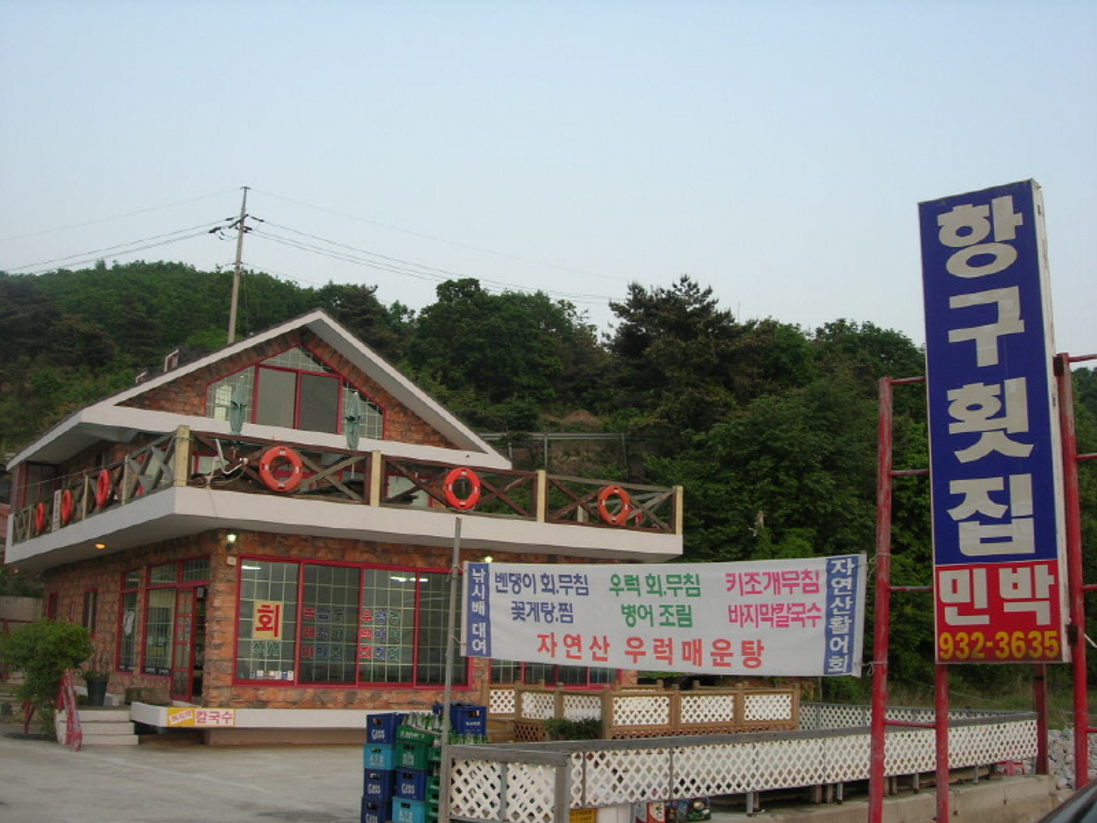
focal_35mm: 38
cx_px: 548
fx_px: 1204
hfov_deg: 49.0
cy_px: 412
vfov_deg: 37.7
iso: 64
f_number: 4.8
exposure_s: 1/53.7
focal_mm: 7.8
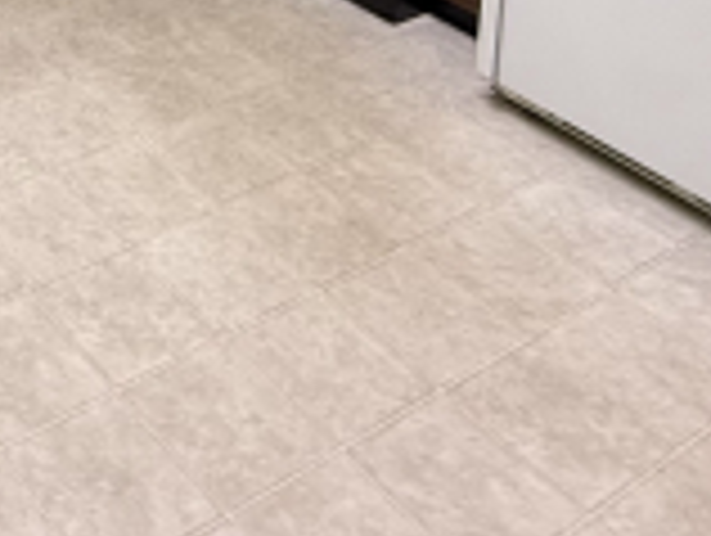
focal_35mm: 59
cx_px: -178
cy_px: -500
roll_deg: -1.2
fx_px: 1214
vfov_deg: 18.1
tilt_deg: -7.4
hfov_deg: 27.9
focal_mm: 2.22
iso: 500
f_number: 2.2
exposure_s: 1/120
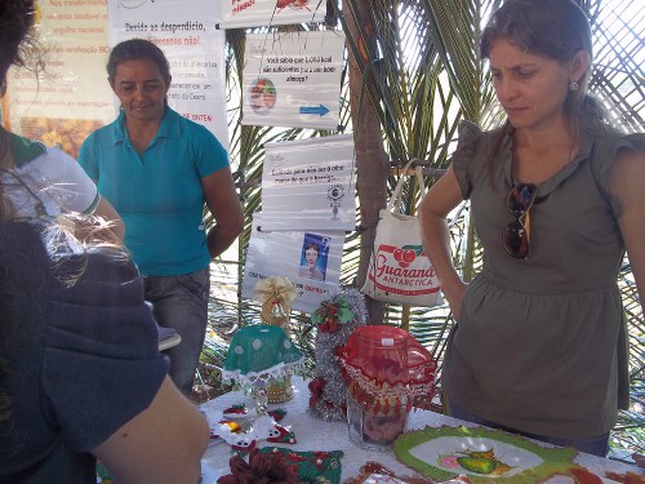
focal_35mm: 36
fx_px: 671
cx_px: 322
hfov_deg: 51.4
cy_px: 242
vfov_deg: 39.7
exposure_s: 1/80
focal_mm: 6.5
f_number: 3.1
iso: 80
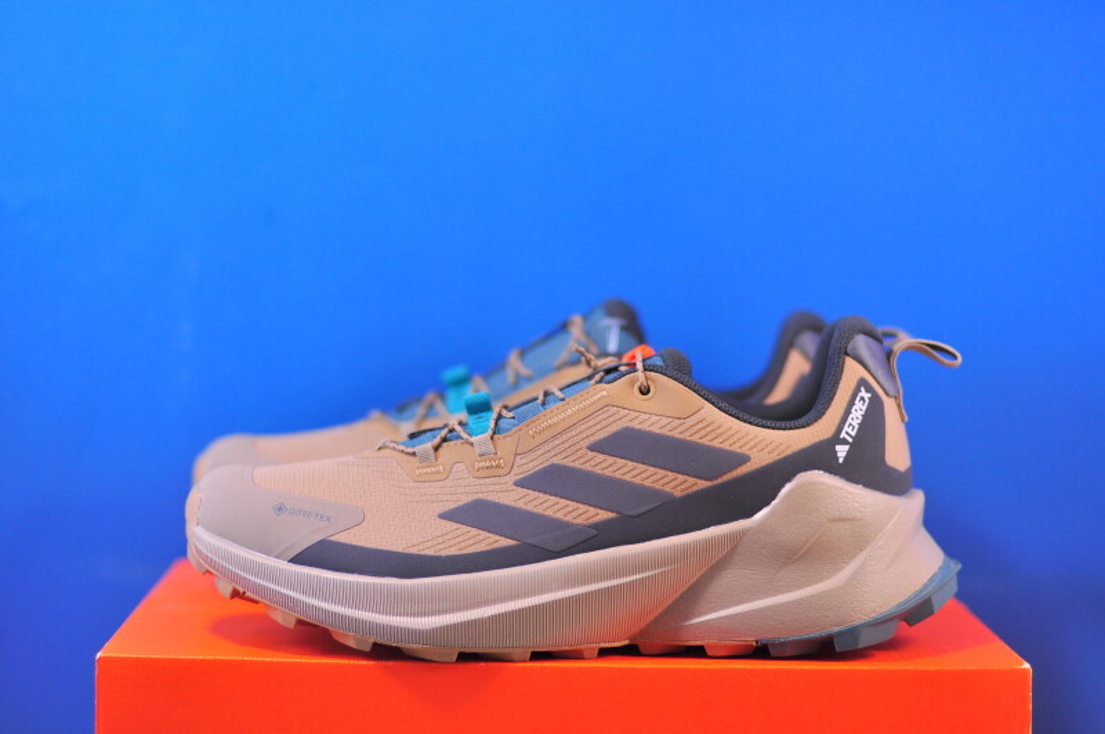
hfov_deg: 27.0
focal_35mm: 75
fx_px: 2299
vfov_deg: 18.1
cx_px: 552
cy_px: 367
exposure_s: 1/320
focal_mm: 50
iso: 250
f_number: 2
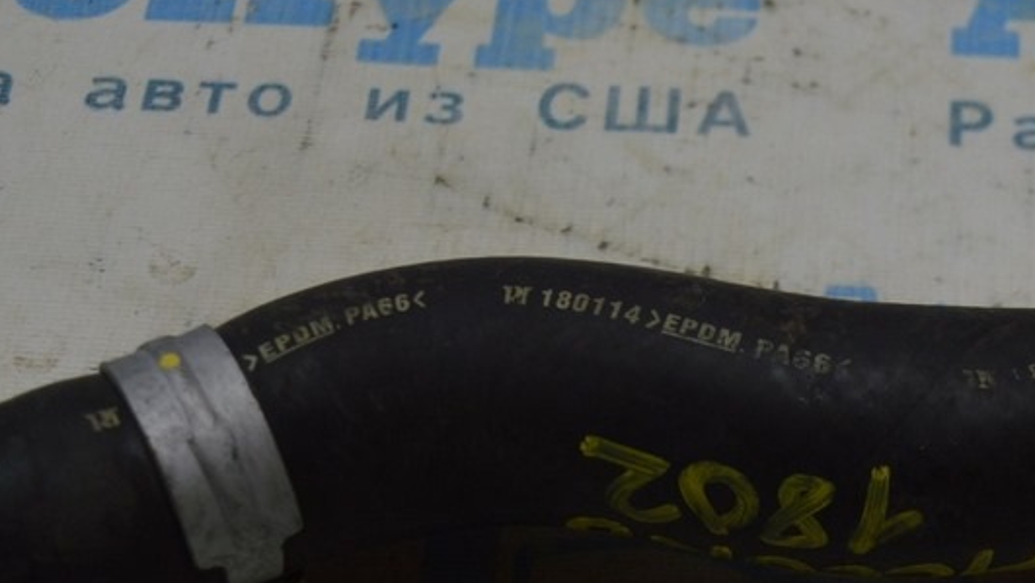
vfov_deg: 10.5
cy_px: 547
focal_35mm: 115
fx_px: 3157
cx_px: 823
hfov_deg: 18.5
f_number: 5.6
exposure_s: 1/125
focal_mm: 38
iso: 400
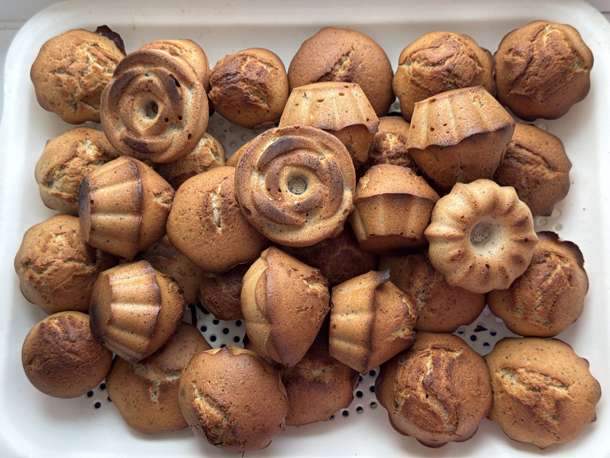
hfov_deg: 39.7
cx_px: 305
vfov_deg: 30.3
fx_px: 846
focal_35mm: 48
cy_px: 229
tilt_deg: -75.9
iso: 80
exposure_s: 1/137
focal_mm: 6.76
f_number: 1.78
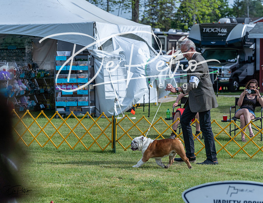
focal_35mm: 143
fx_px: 1101
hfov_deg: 13.6
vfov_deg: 10.5
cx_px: 132
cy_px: 102
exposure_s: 1/1250
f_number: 5.6
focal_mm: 130
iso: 200
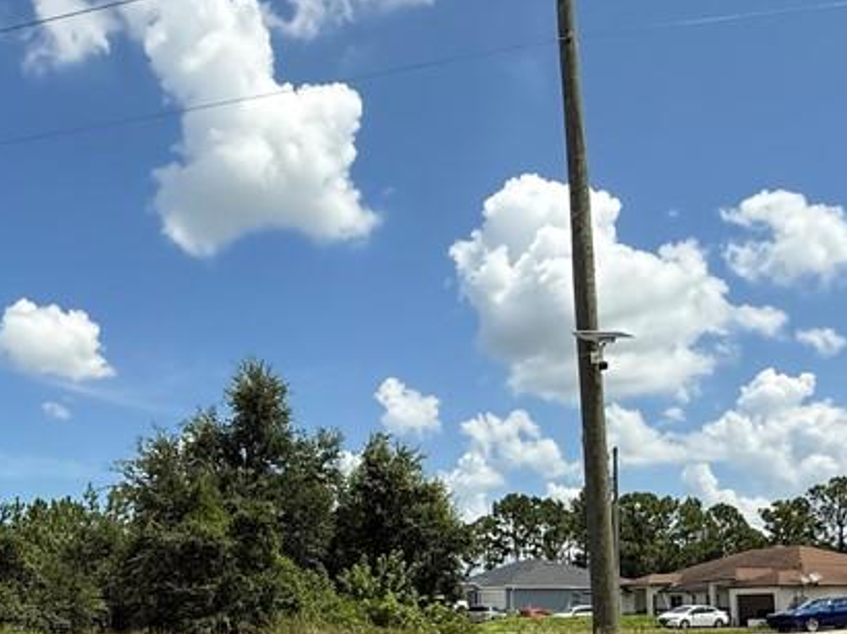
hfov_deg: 50.7
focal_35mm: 35
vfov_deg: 38.2
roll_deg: +0.5
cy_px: 558
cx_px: 223
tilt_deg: +4.3
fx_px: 856
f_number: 2.2
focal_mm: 2.22
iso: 64
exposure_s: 1/1901
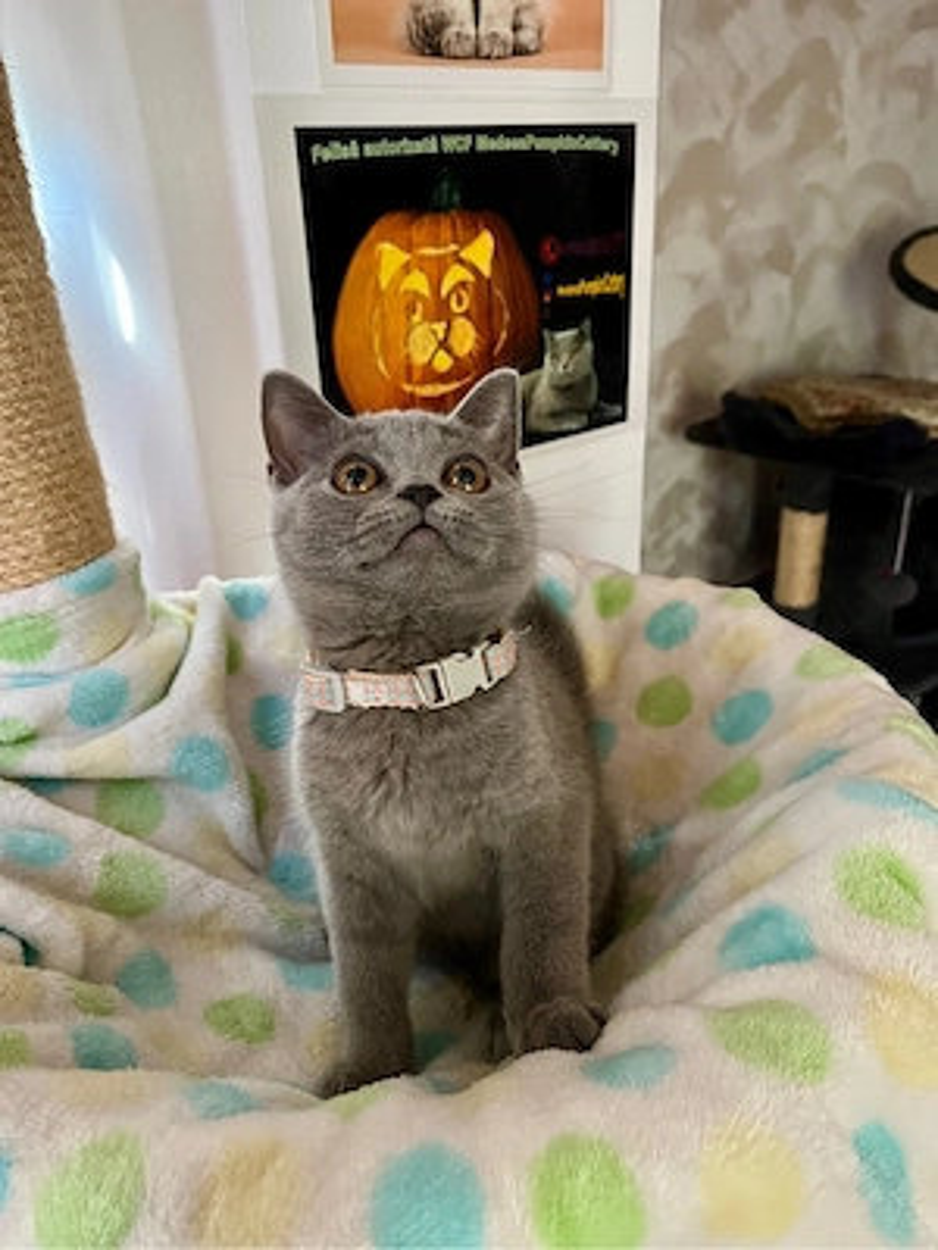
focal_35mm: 26
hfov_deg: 53.1
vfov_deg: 67.3
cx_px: 469
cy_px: 625
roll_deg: +2.2
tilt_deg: -25.0
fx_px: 939
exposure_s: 1/43
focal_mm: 5.1
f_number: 1.6
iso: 500
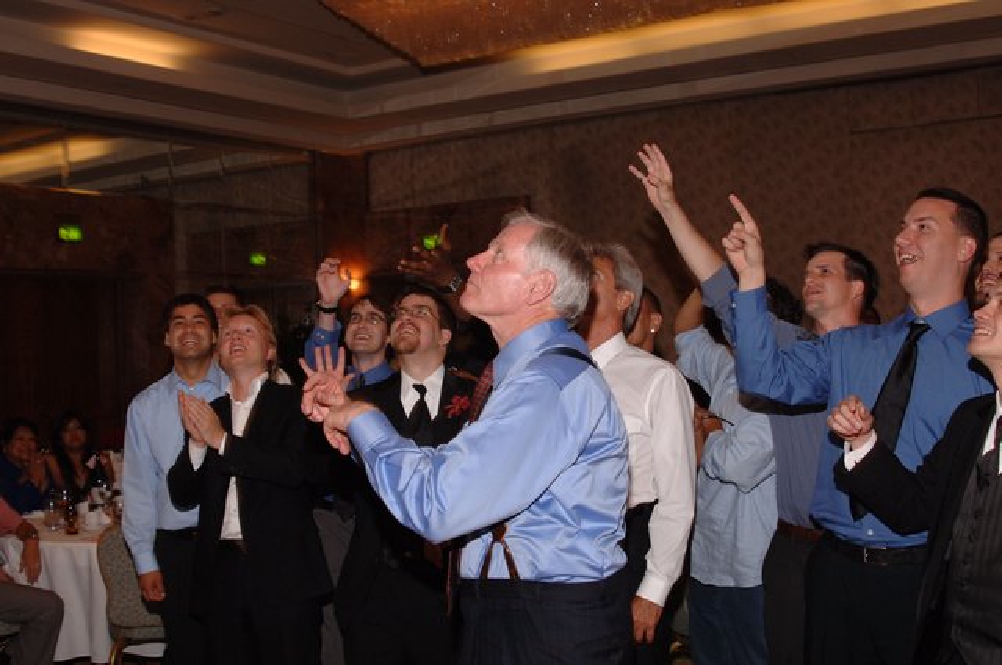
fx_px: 1168
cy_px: 332
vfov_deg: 31.8
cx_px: 501
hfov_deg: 46.5
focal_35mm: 42
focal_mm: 28
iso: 400
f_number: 5.6
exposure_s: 1/50
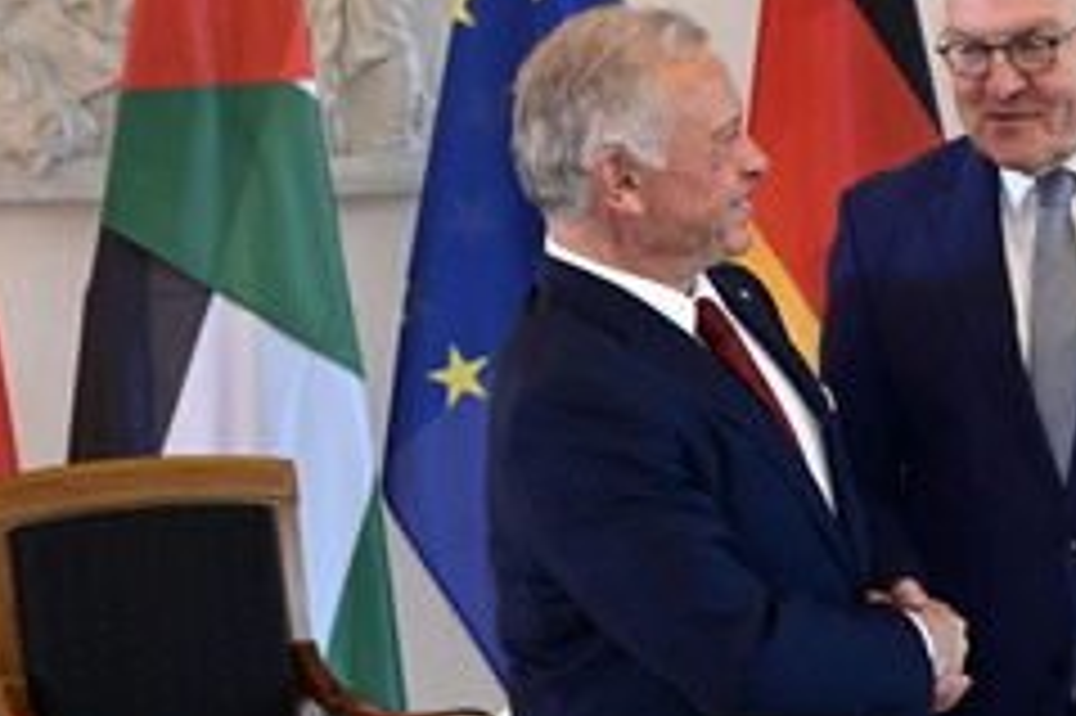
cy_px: 450
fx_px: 2419
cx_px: 862
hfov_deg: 24.7
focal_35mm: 81
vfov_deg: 16.8
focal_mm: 43
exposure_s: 1/200
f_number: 5.6
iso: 2500
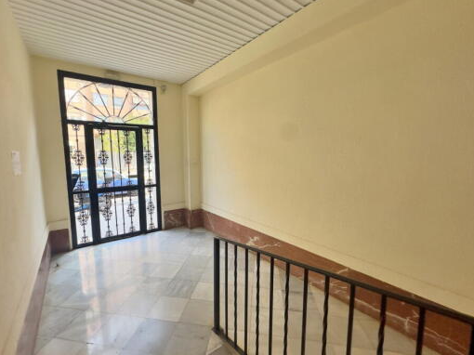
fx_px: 219
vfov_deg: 78.1
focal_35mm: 16
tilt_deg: -5.6
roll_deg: +0.5
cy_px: 179
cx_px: 224
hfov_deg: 94.4
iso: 200
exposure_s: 1/100
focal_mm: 2.22
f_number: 2.2
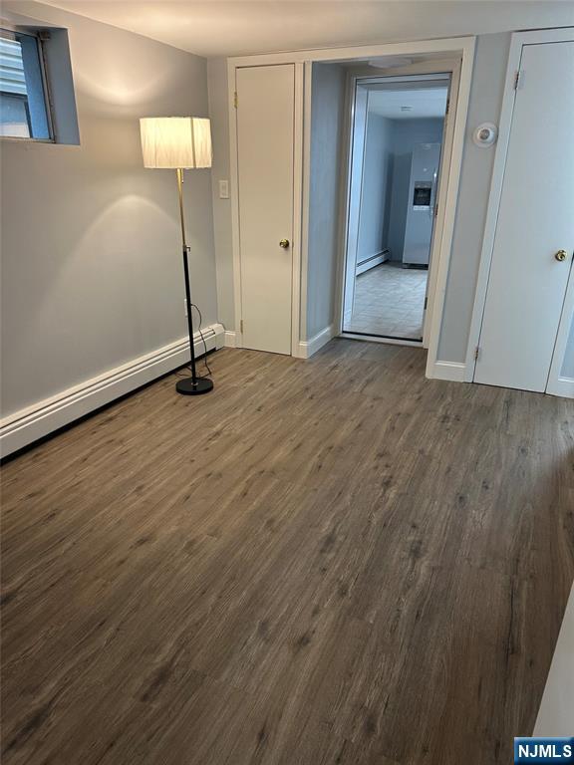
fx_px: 531
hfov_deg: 56.8
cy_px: 382
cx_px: 287
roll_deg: +0.1
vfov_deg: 71.6
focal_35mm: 24
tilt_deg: -18.8
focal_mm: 6.86
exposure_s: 1/60
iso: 200
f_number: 1.78
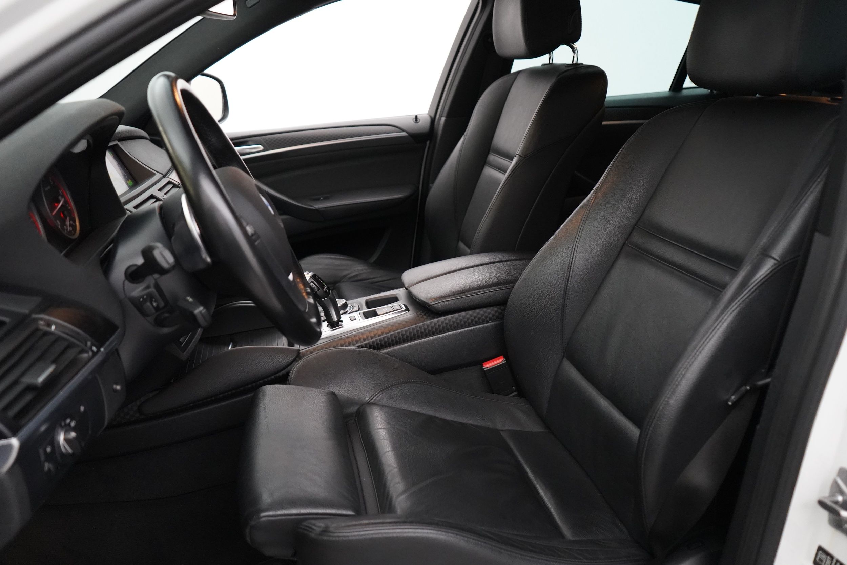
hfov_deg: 65.5
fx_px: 659
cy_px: 282
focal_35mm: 28
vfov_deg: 46.4
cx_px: 424
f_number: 3.5
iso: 8000
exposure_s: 1/160
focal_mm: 28
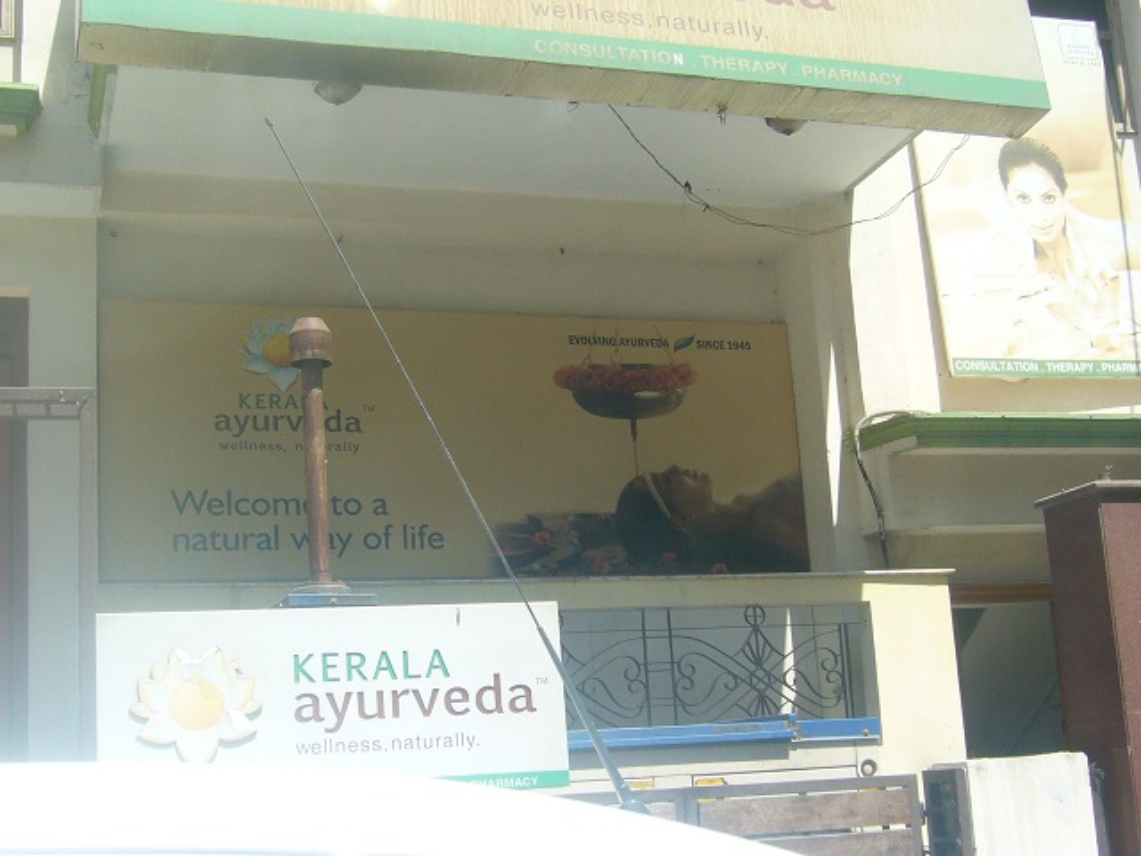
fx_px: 1615
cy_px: 428
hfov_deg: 38.9
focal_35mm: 49
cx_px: 570
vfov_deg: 29.7
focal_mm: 6
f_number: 5.7
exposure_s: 1/160
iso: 80
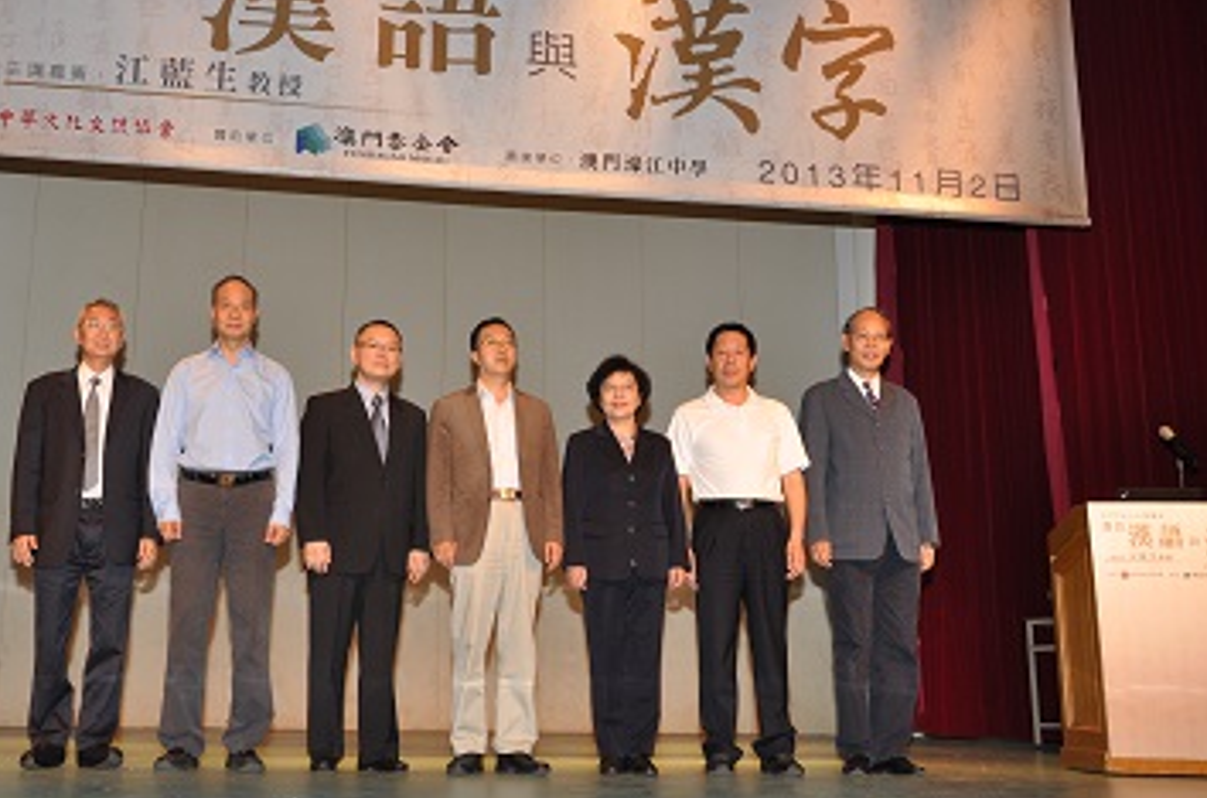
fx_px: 1404
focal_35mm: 42
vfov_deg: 31.7
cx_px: 491
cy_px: 361
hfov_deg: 46.3
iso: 500
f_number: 5
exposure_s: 1/60
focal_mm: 22
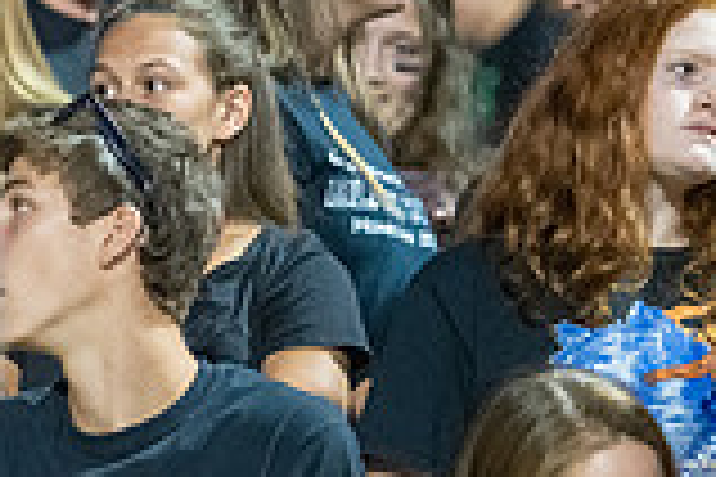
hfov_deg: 4.5
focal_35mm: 455
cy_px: 493
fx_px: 9049
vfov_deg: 3.0
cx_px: -464
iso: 6400
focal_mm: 125
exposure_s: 1/400
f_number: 2.8
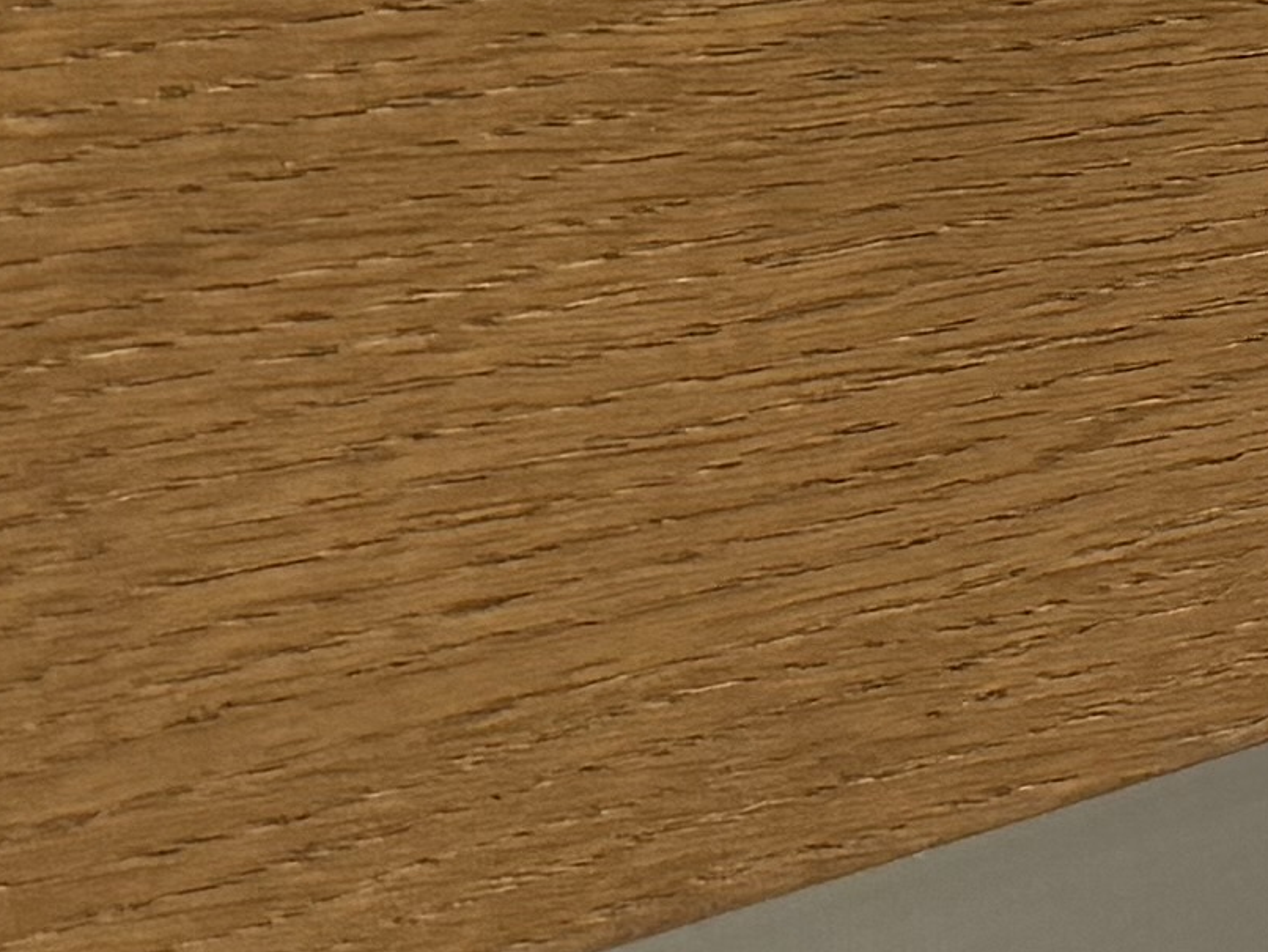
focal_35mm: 170
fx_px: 6229
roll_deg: -0.2
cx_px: 2687
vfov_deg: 8.3
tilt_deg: -1.3
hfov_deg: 10.5
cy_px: -1015
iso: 200
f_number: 1.78
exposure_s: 1/56
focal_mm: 6.76
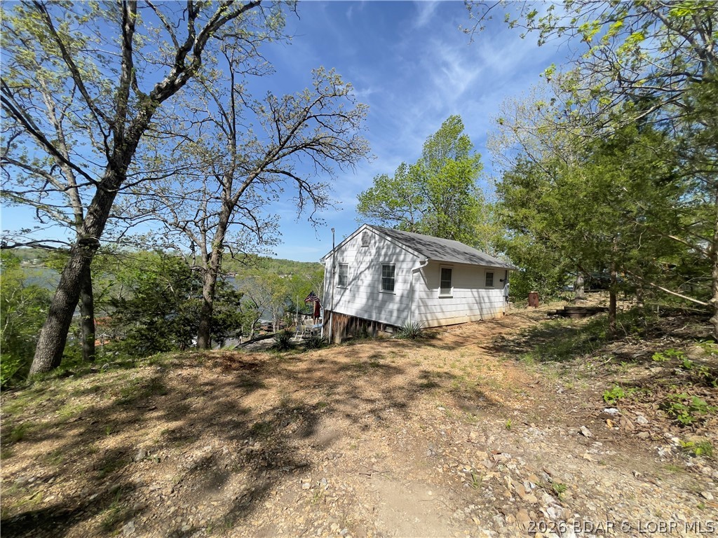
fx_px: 270
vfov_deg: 89.9
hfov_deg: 106.2
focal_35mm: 13
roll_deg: -2.5
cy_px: 269
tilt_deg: +0.2
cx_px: 359
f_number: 2.4
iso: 25
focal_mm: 1.54
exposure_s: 1/872
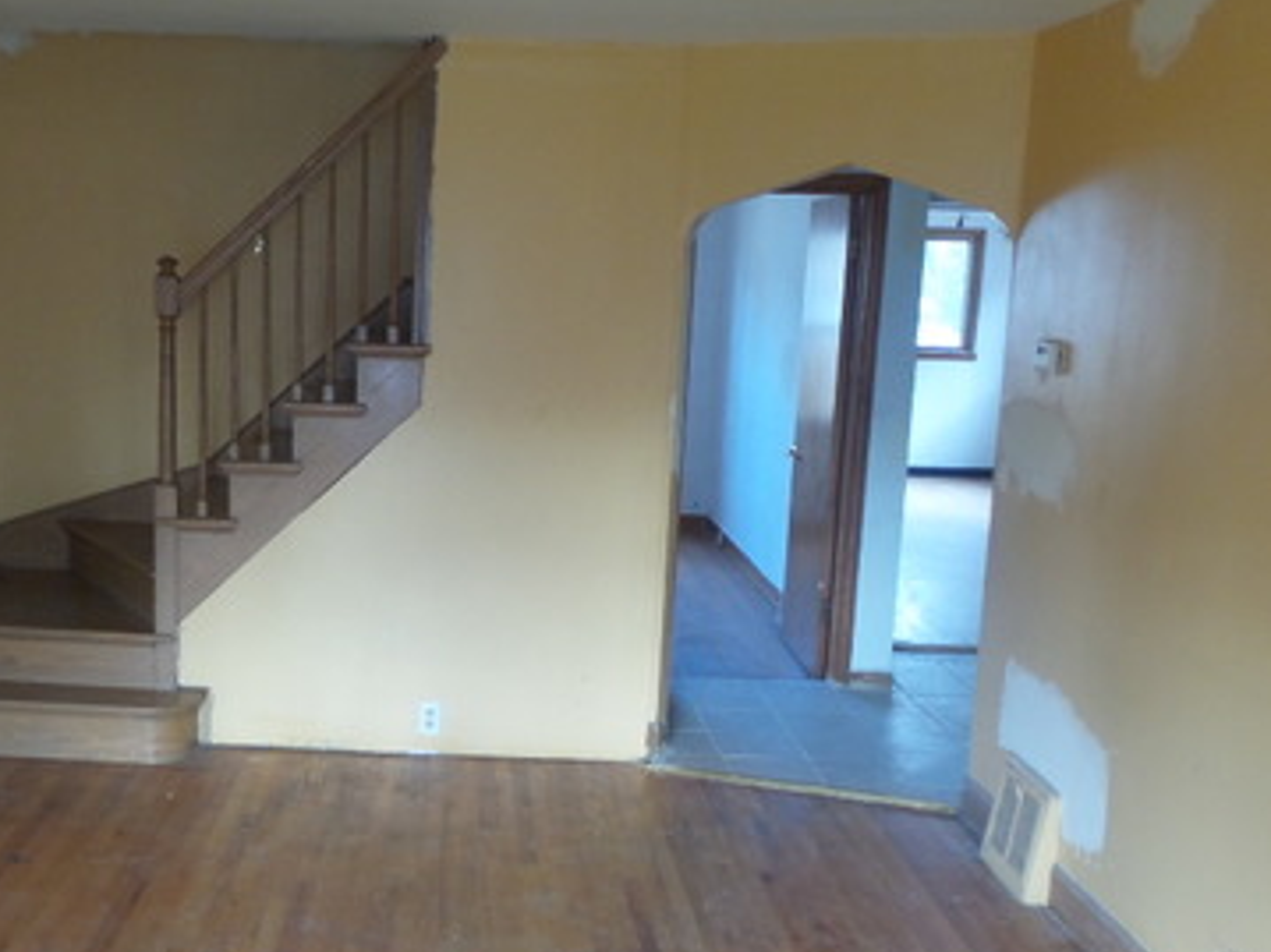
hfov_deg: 45.2
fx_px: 1505
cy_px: 552
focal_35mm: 41
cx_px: 439
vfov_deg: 35.0
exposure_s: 1/30
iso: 250
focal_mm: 4.1
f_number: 2.8
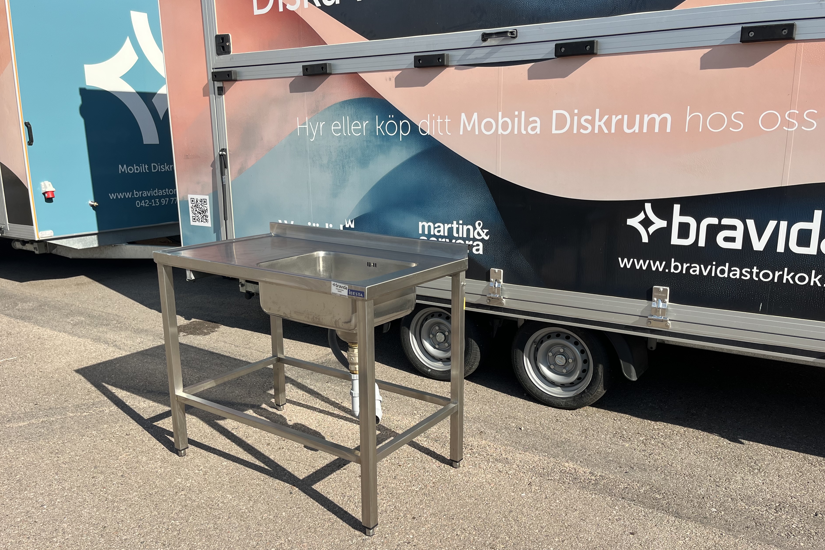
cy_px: 293
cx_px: 424
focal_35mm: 29
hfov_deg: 63.7
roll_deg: -0.2
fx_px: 664
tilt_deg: -13.1
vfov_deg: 44.9
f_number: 1.6
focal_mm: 5.1
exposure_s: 1/2309
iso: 50
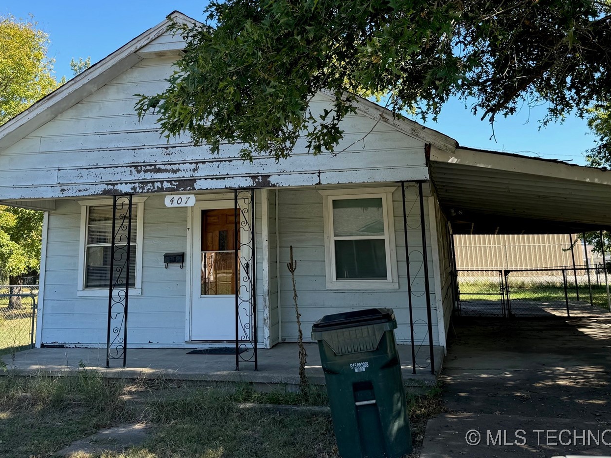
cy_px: 105
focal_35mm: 37
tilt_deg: +11.9
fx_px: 653
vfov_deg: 37.6
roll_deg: +1.4
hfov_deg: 50.1
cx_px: 296
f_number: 1.78
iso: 80
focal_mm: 6.76
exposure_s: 1/1094
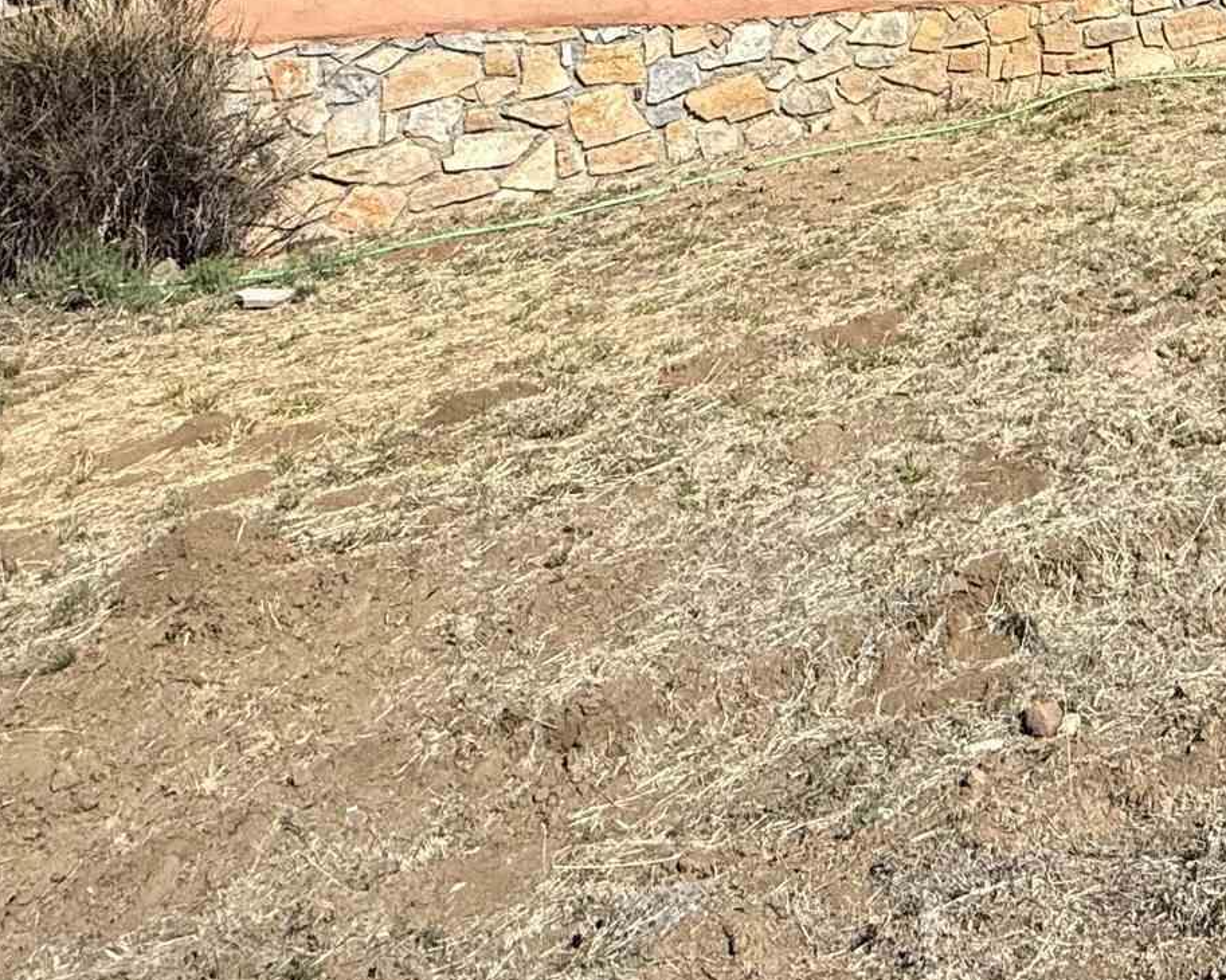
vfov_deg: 27.7
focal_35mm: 46
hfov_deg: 36.2
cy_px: -267
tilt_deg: +5.2
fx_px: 1669
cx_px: 1238
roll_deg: +1.4
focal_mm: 2.22
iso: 50
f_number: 2.2
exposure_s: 1/2976
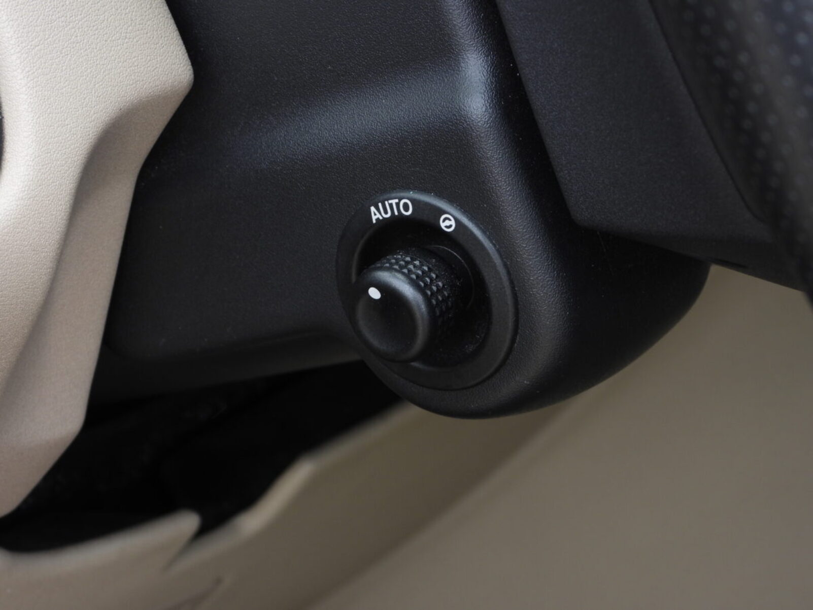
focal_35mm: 91
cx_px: 406
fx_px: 2138
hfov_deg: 21.5
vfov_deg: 16.2
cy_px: 305
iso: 100
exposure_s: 1/125
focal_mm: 16.3
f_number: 3.5
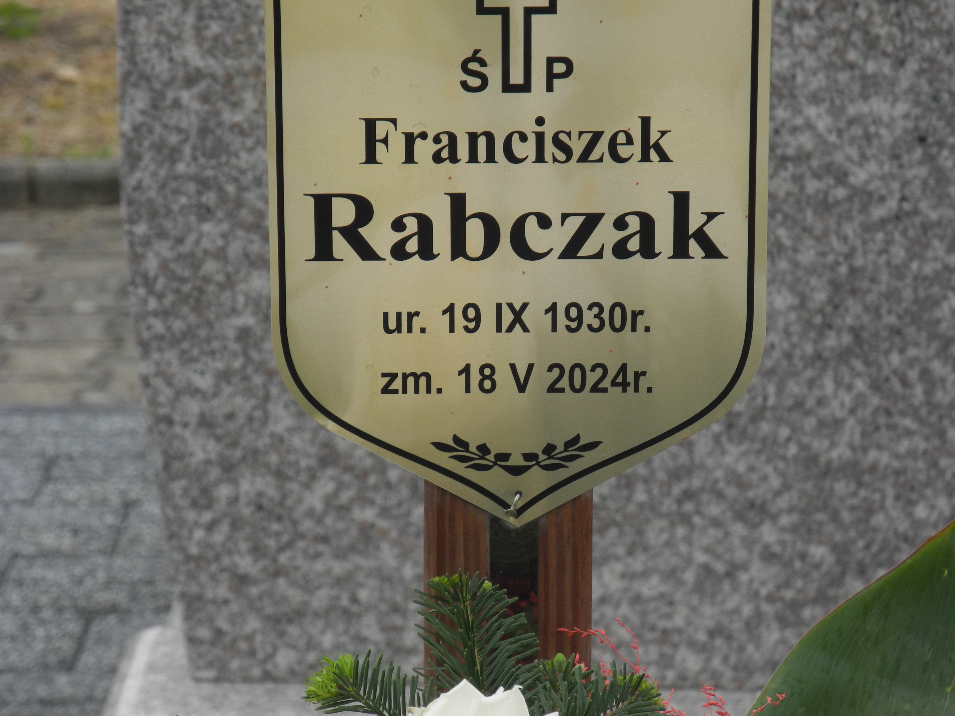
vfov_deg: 7.4
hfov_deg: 9.9
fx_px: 5518
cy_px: 358
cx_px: 478
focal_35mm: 200
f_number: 5.6
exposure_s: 1/200
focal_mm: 42.6
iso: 100
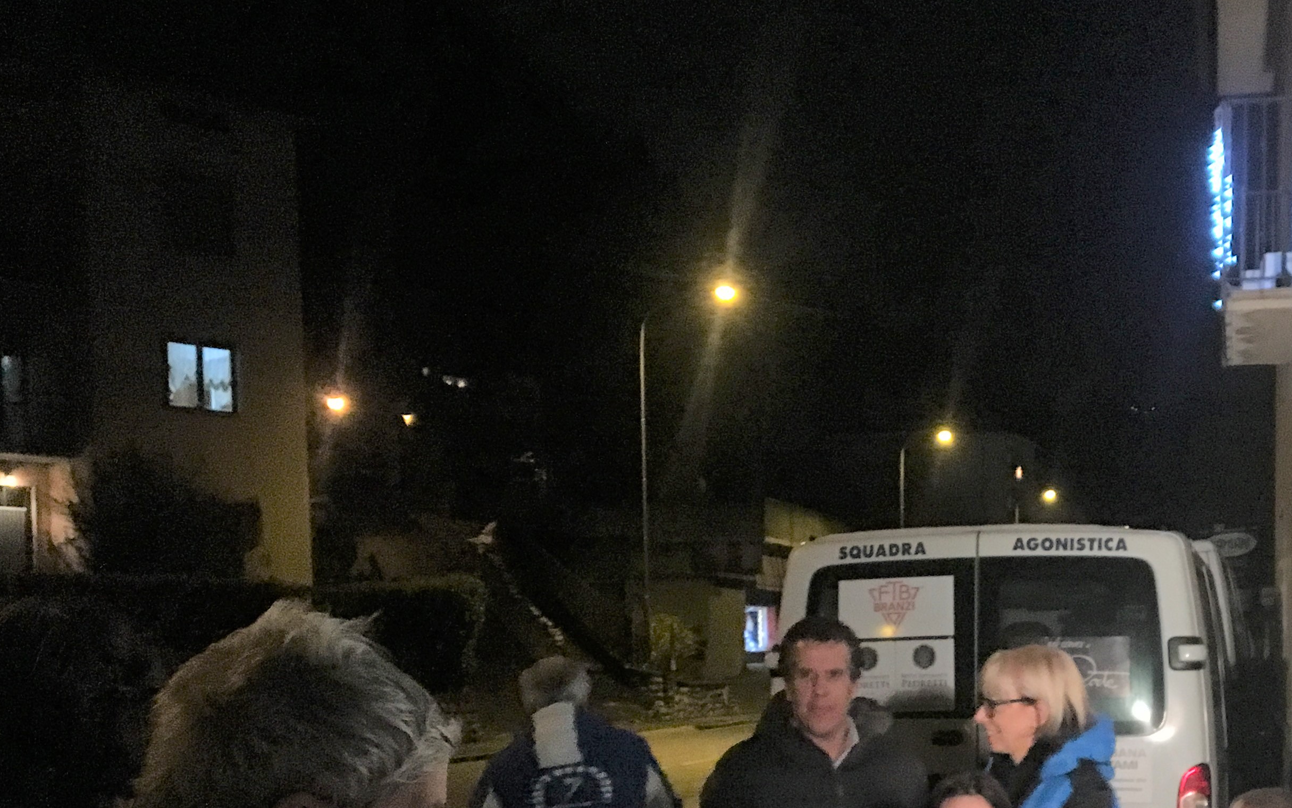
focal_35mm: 51
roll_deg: +0.2
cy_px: 733
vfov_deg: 24.6
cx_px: 932
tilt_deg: -2.6
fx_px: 1796
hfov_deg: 38.8
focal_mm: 4.15
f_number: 2.2
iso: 320
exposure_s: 1/17
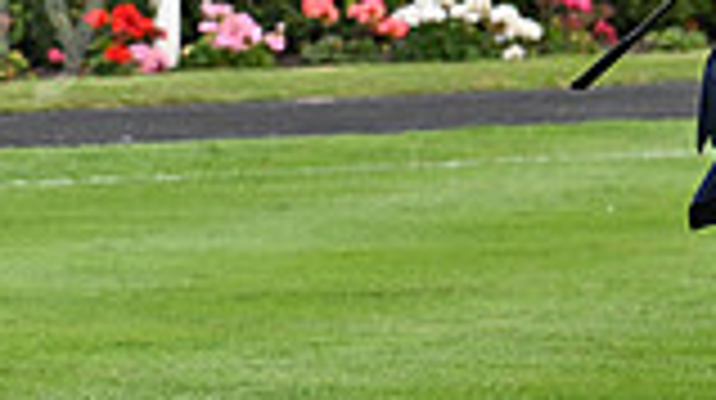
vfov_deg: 1.9
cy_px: -227
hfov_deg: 3.3
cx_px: -450
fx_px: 12326
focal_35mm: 650
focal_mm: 170
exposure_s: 1/1250
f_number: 5.6
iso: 800
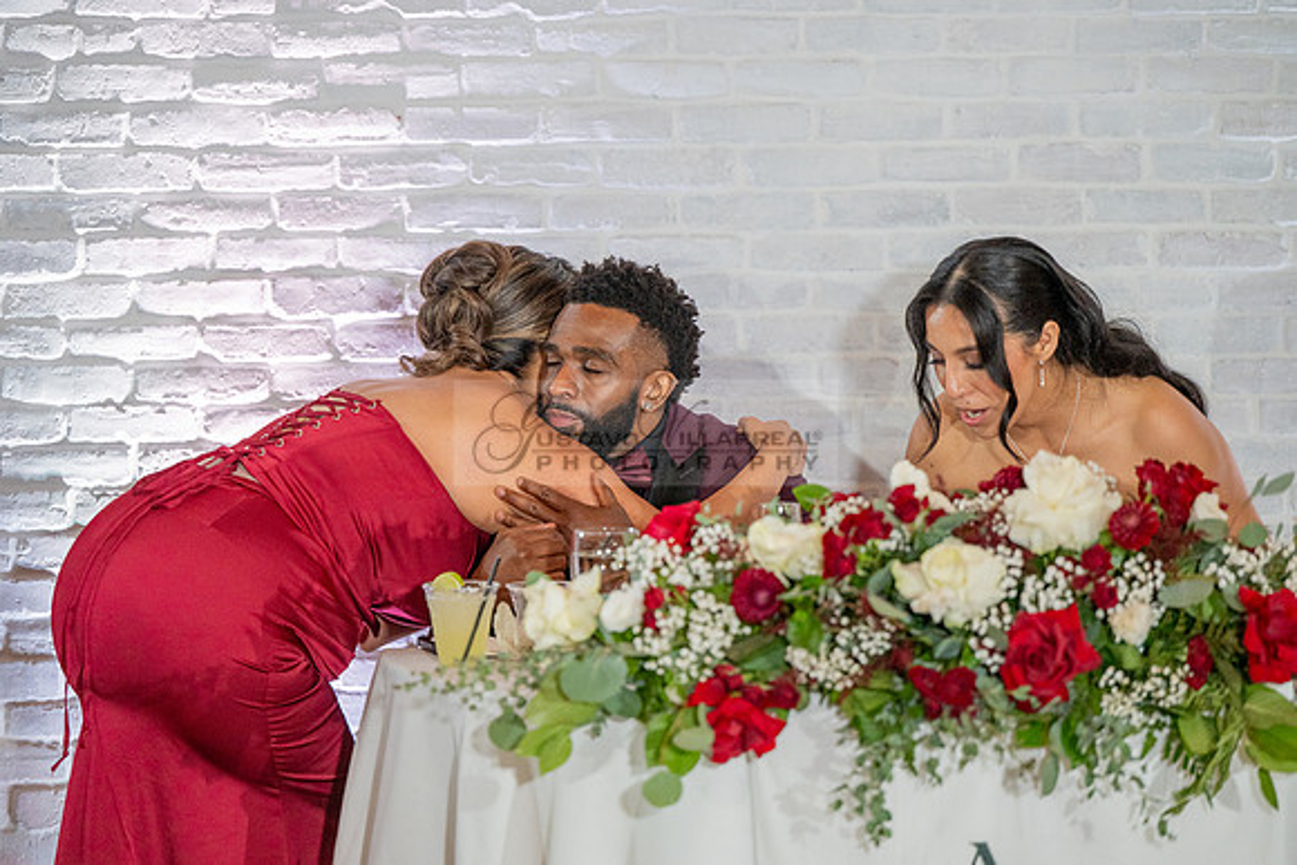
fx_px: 4684
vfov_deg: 10.6
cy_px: 432
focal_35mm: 130
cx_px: 648
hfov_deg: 15.8
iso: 1600
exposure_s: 1/320
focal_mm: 130
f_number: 2.8
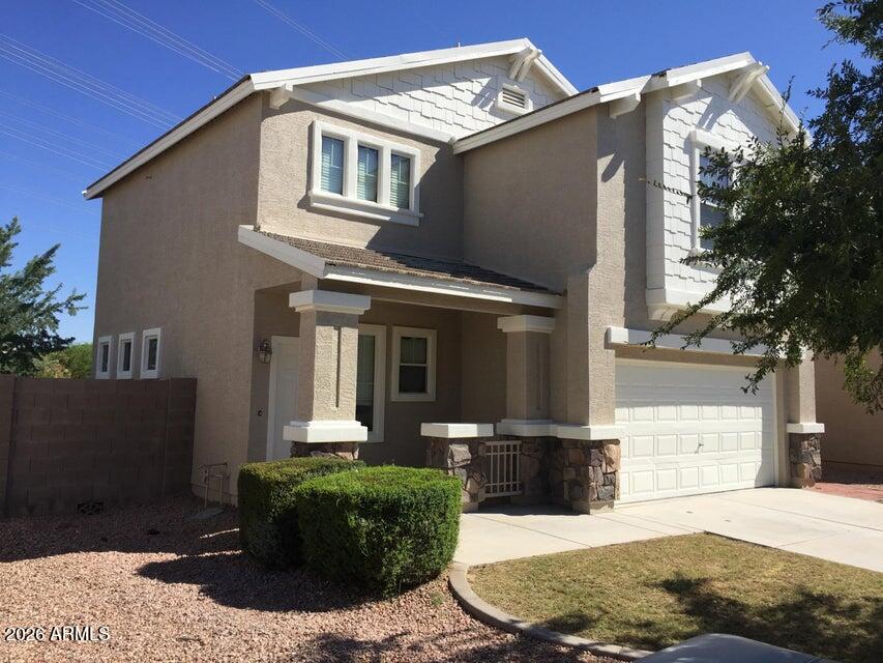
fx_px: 740
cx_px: 442
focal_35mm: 29
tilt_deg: +6.2
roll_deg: -1.5
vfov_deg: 48.2
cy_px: 332
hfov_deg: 61.7
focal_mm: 4.15
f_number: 2.2
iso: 32
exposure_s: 1/2475
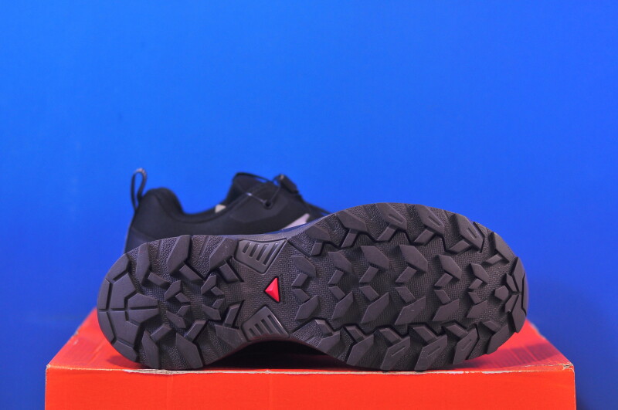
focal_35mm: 75
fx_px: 1286
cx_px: 309
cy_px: 205
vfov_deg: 18.1
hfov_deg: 27.0
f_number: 2.5
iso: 250
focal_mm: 50
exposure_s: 1/320
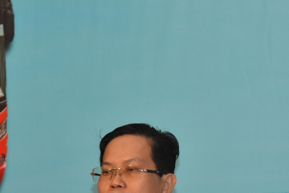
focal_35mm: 220
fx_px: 1766
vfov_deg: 6.2
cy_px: 206
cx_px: 85
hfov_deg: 9.3
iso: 1600
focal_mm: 60
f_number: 4.8
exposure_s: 1/200
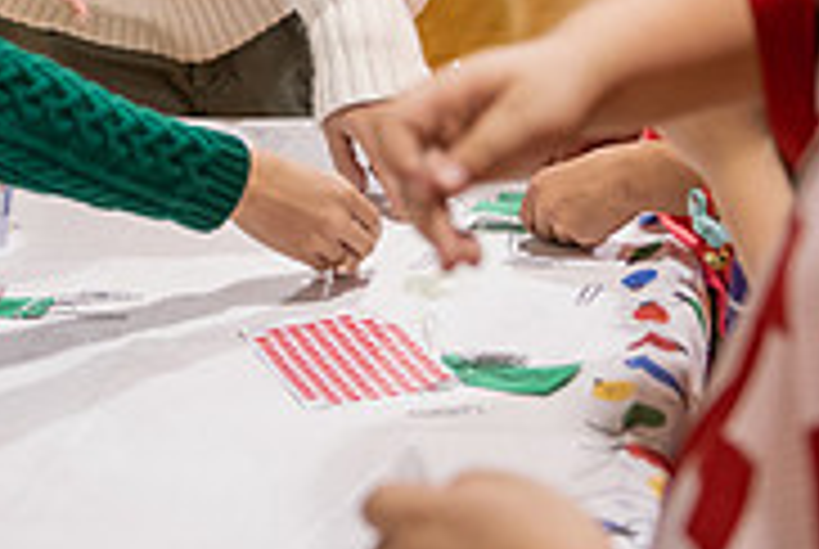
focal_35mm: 121
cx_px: 108
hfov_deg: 16.7
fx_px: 2757
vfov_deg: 11.1
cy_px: -191
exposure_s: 1/160
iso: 1000
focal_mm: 38
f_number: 3.2
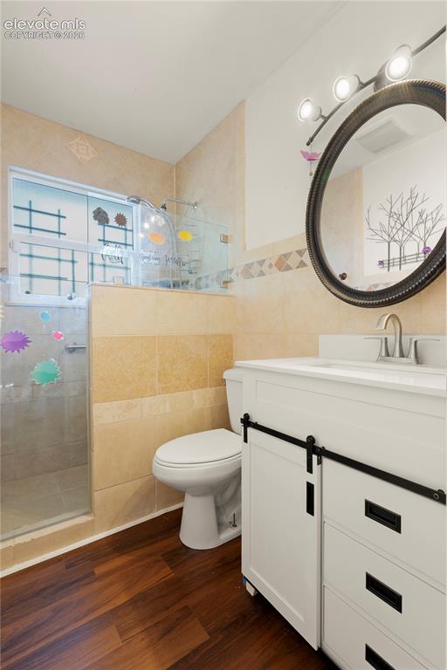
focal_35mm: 16
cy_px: 335
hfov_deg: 73.7
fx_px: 298
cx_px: 224
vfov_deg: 96.7
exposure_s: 4
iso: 100
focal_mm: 16
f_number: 11
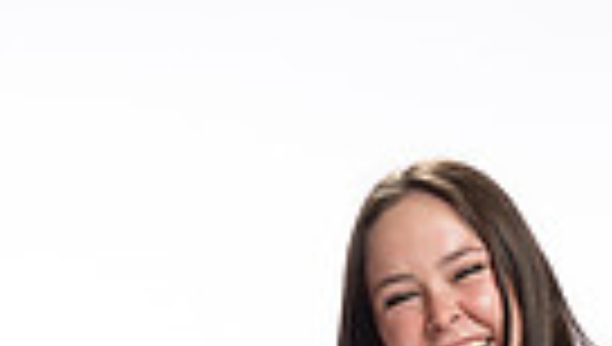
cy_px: 939
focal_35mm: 173
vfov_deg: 6.6
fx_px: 2812
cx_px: 554
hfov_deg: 12.3
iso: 800
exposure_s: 1/250
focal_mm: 50
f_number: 8
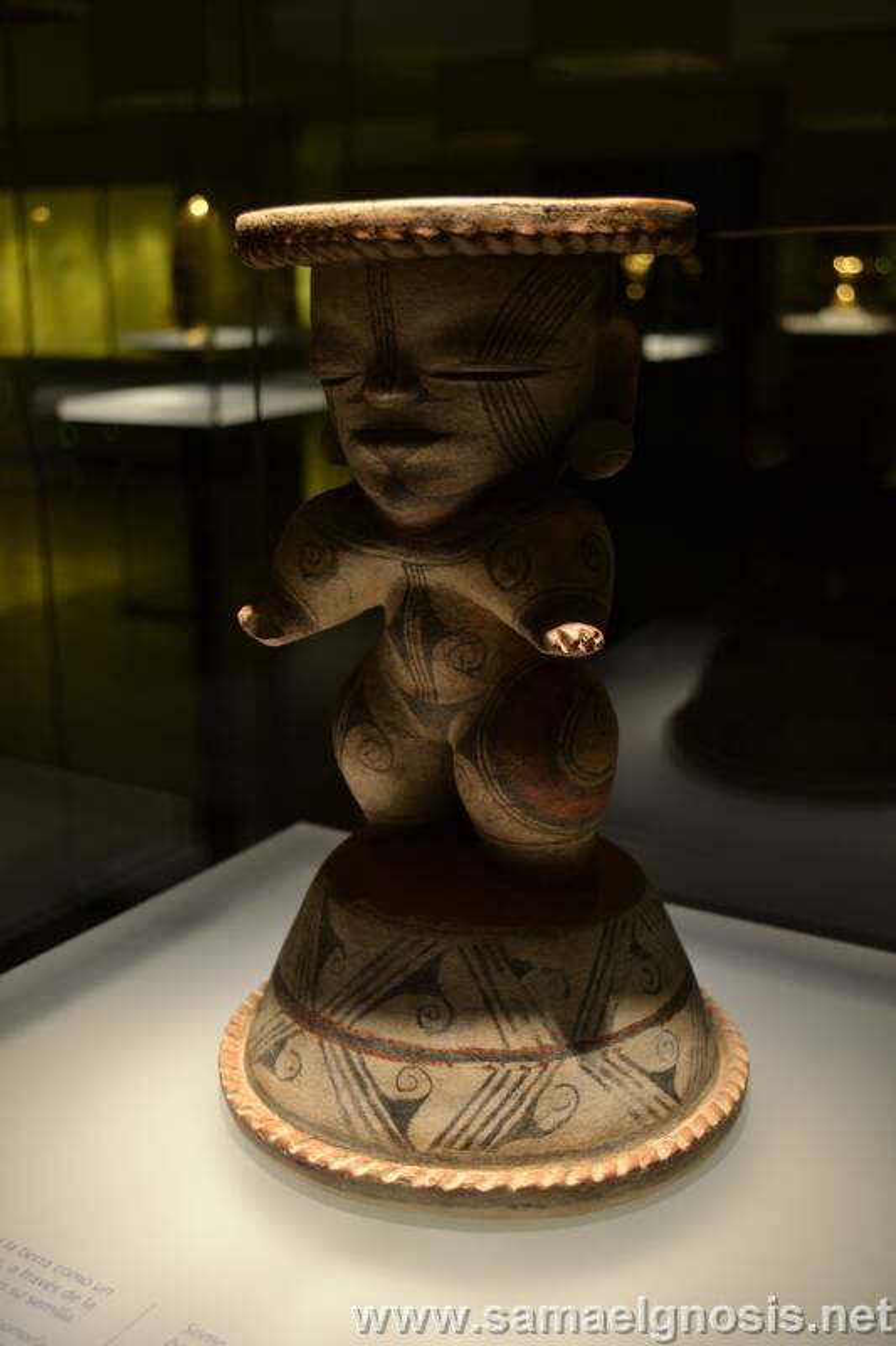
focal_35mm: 39
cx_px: 448
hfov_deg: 34.2
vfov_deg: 49.6
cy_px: 673
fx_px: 1457
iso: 125
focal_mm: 26
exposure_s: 1/15
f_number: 4.2
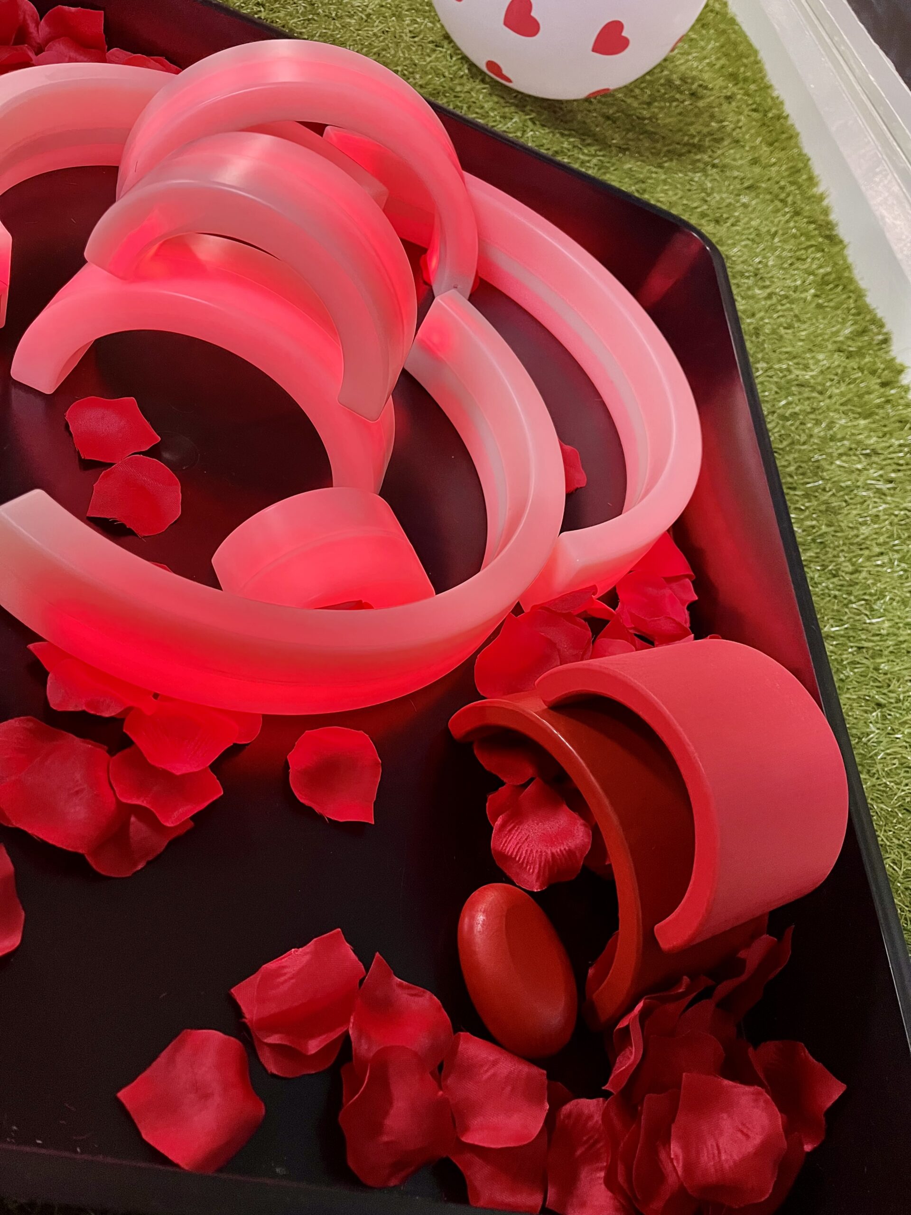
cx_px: 456
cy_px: 608
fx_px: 912
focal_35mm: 26
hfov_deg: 53.1
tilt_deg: -46.6
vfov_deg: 67.3
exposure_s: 1/60
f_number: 1.6
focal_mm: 5.1
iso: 400
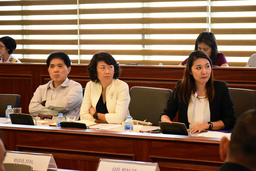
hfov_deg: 17.1
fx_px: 854
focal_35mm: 120
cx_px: 128
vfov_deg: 11.4
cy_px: 86
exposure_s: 1/160
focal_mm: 80
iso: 6400
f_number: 5.3
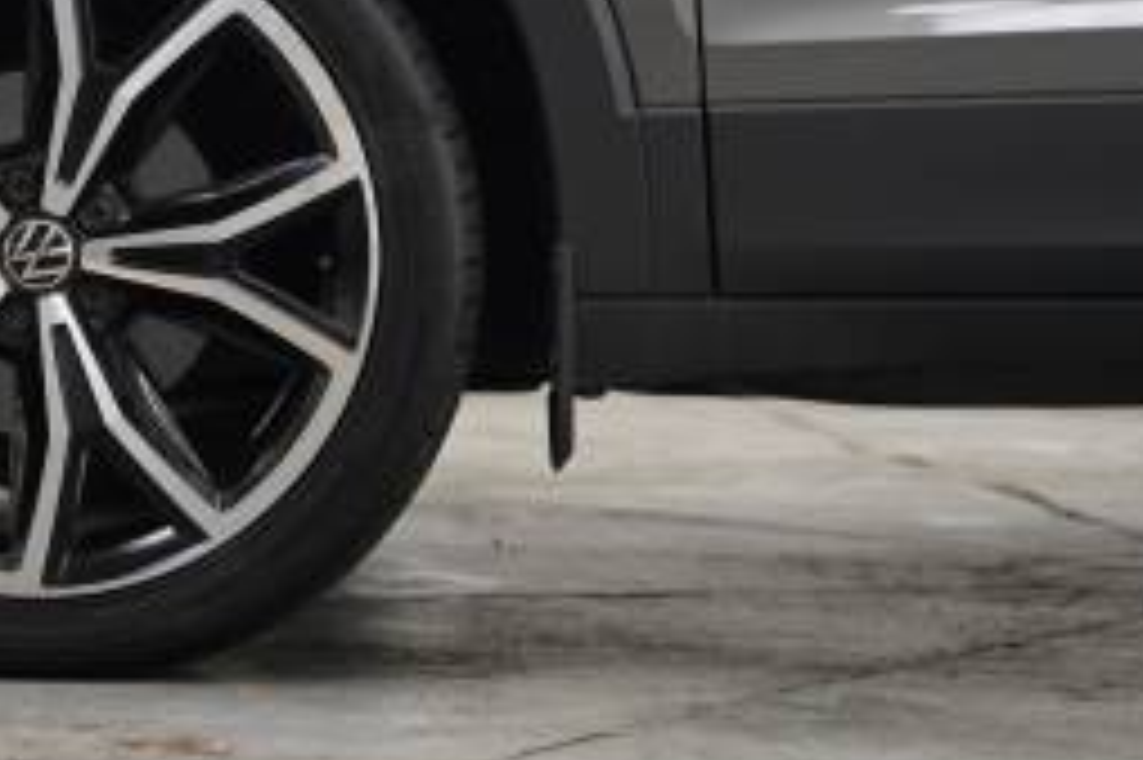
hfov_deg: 14.3
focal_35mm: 142
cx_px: 58
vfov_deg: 9.6
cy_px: -13
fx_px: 4498
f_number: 3.2
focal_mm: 56.3
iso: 1600
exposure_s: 1/160
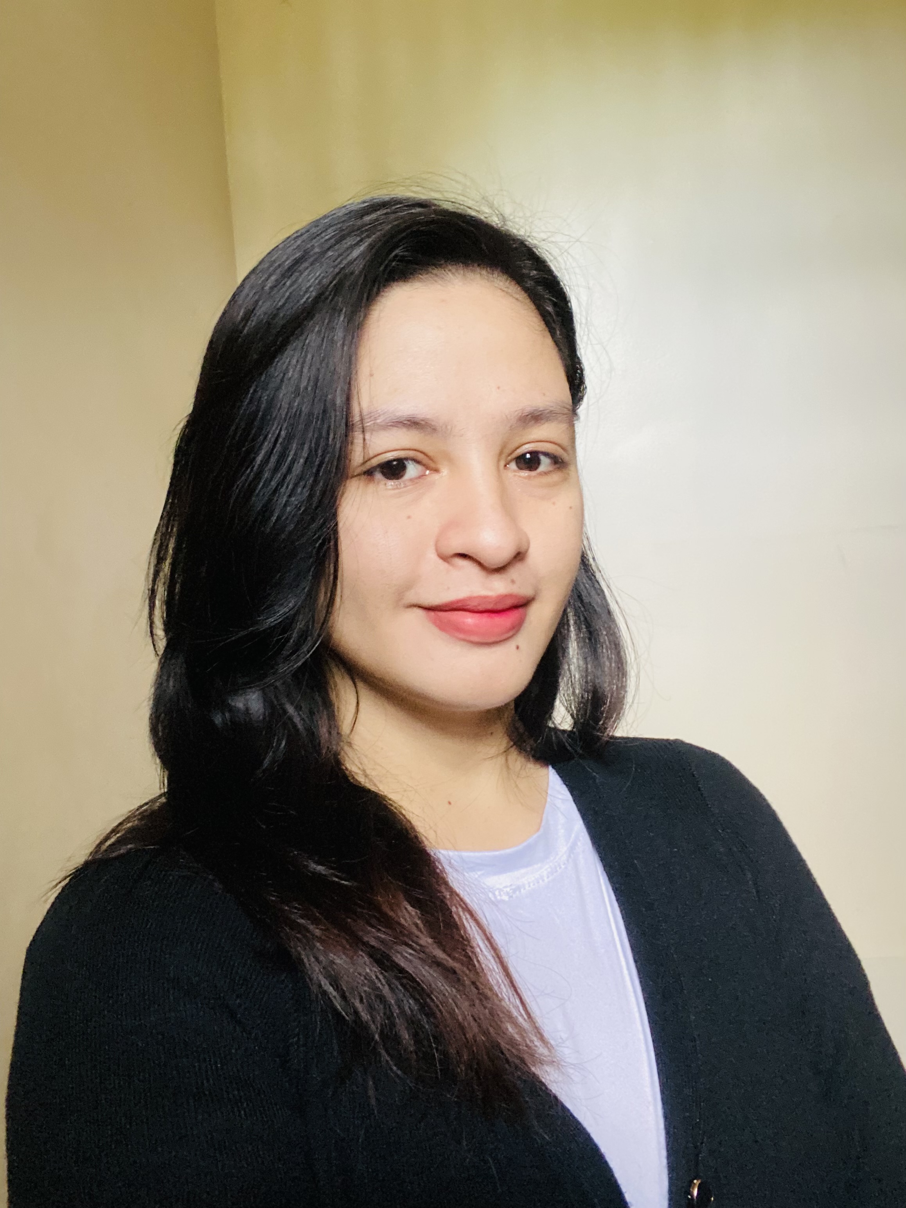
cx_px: 453
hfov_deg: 46.8
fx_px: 1047
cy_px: 604
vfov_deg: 60.0
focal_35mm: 30
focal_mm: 2.71
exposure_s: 1/30
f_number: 2.2
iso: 400
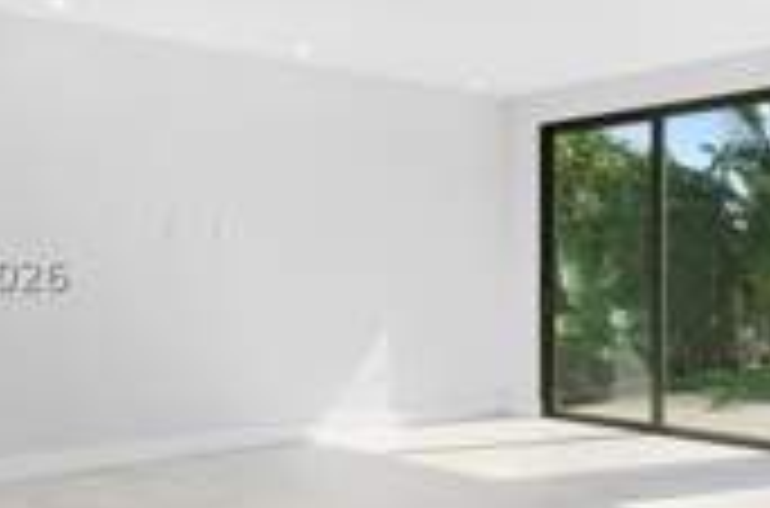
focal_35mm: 45
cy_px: 272
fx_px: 960
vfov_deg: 29.7
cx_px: 567
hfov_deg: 42.5
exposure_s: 1/6
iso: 200
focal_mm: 16
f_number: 16
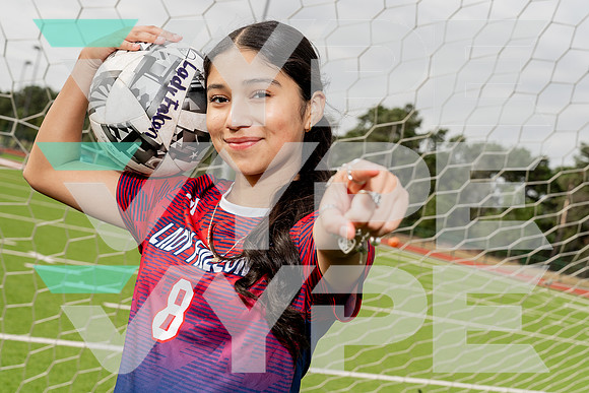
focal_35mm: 62
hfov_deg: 32.5
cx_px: 294
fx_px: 1009
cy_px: 196
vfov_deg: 22.0
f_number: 8
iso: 125
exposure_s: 1/250
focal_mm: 61
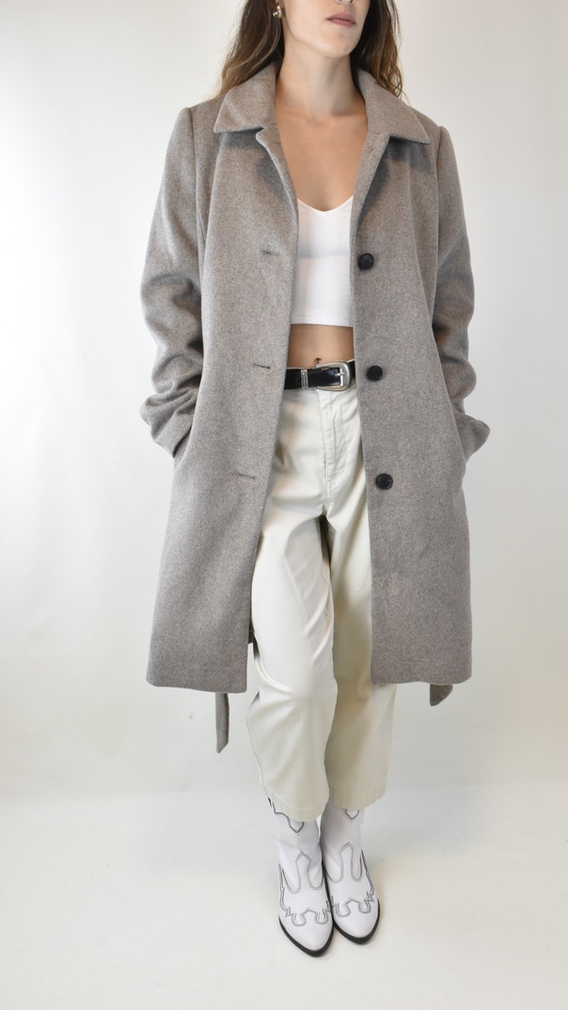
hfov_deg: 32.4
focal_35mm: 37
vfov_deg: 54.6
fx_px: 978
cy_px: 510
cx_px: 305
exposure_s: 1/30
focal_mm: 23
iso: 1000
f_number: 13
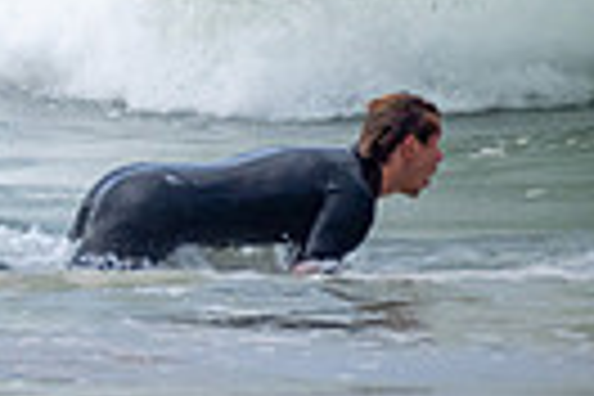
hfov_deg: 0.6
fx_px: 54182
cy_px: -160
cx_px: -400
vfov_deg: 0.4
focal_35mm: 3284
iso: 200
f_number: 5.6
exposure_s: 1/1000
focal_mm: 500
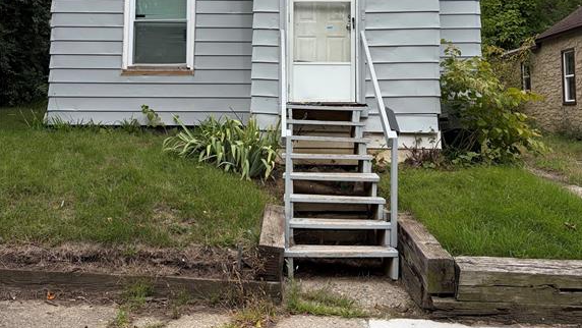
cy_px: 71
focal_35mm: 38
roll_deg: +0.5
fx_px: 587
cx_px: 292
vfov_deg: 30.5
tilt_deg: +3.5
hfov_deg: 52.8
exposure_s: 1/1706
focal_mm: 5.96
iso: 50
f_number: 1.6
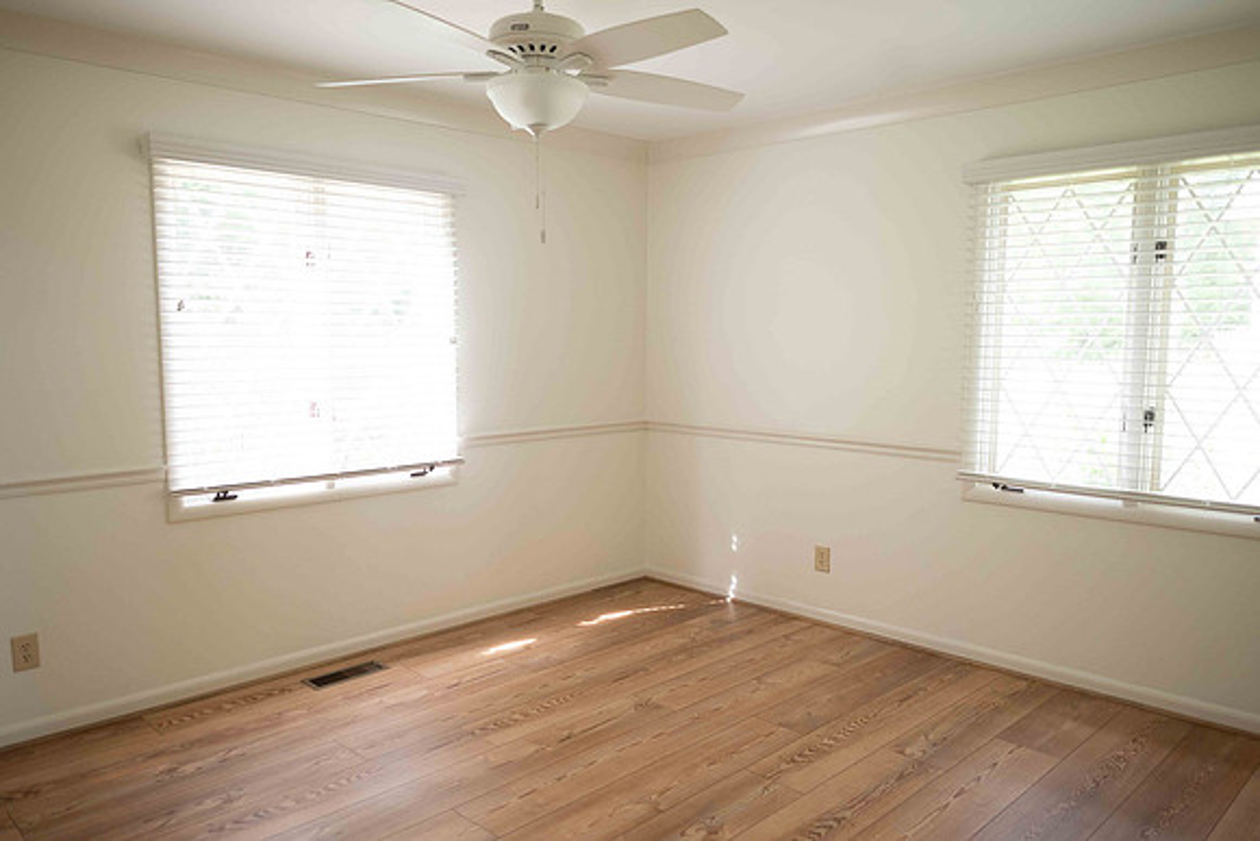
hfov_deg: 69.2
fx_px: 913
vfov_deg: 49.5
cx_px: 599
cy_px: 422
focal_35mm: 26
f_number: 2.5
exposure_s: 1/250
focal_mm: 24
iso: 1000
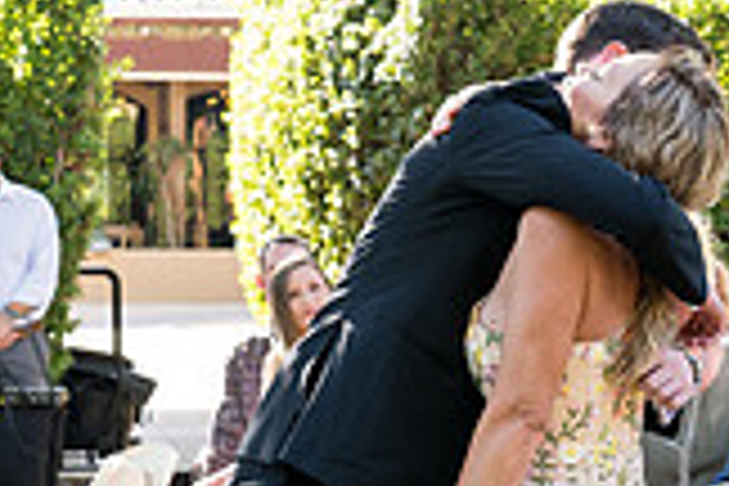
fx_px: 2531
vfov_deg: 11.0
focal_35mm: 125
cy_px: 290
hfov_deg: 16.4
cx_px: 351
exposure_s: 1/400
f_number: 4
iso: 640
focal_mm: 35
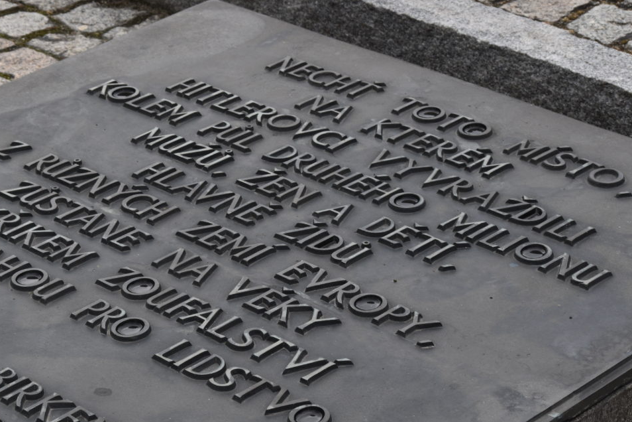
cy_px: 279
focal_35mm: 117
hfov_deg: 17.5
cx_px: 215
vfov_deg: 11.7
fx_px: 2049
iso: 220
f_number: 8
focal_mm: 55
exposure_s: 1/250
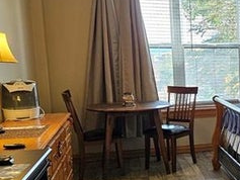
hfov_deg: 27.3
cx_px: 292
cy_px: 102
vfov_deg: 23.7
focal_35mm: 62
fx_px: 430
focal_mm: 5.4
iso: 200
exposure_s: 1/120
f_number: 1.8
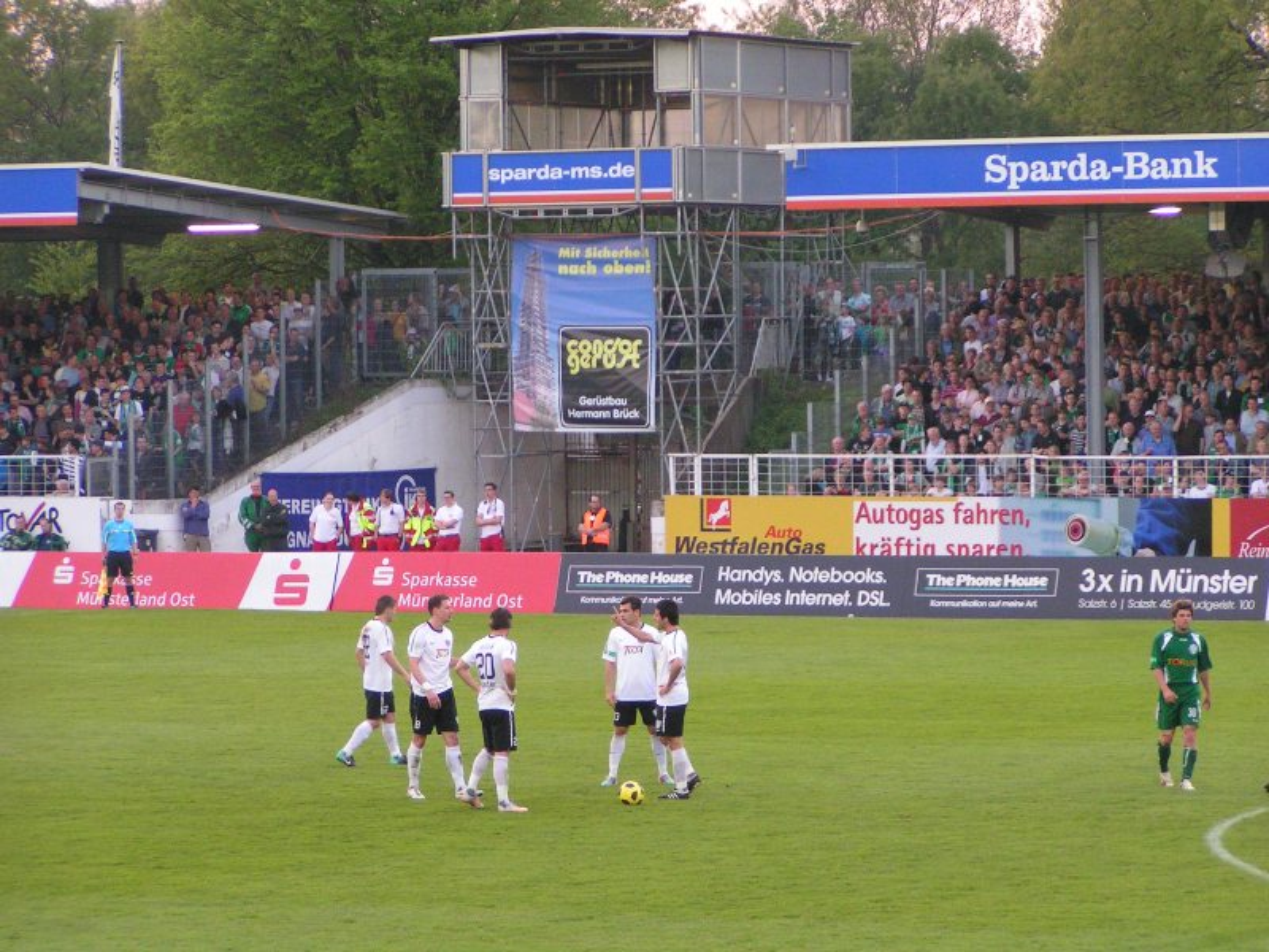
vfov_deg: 9.1
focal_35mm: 164
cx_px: 634
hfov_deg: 12.0
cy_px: 476
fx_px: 6012
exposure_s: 1/100
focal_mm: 25.1
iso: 200
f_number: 3.5
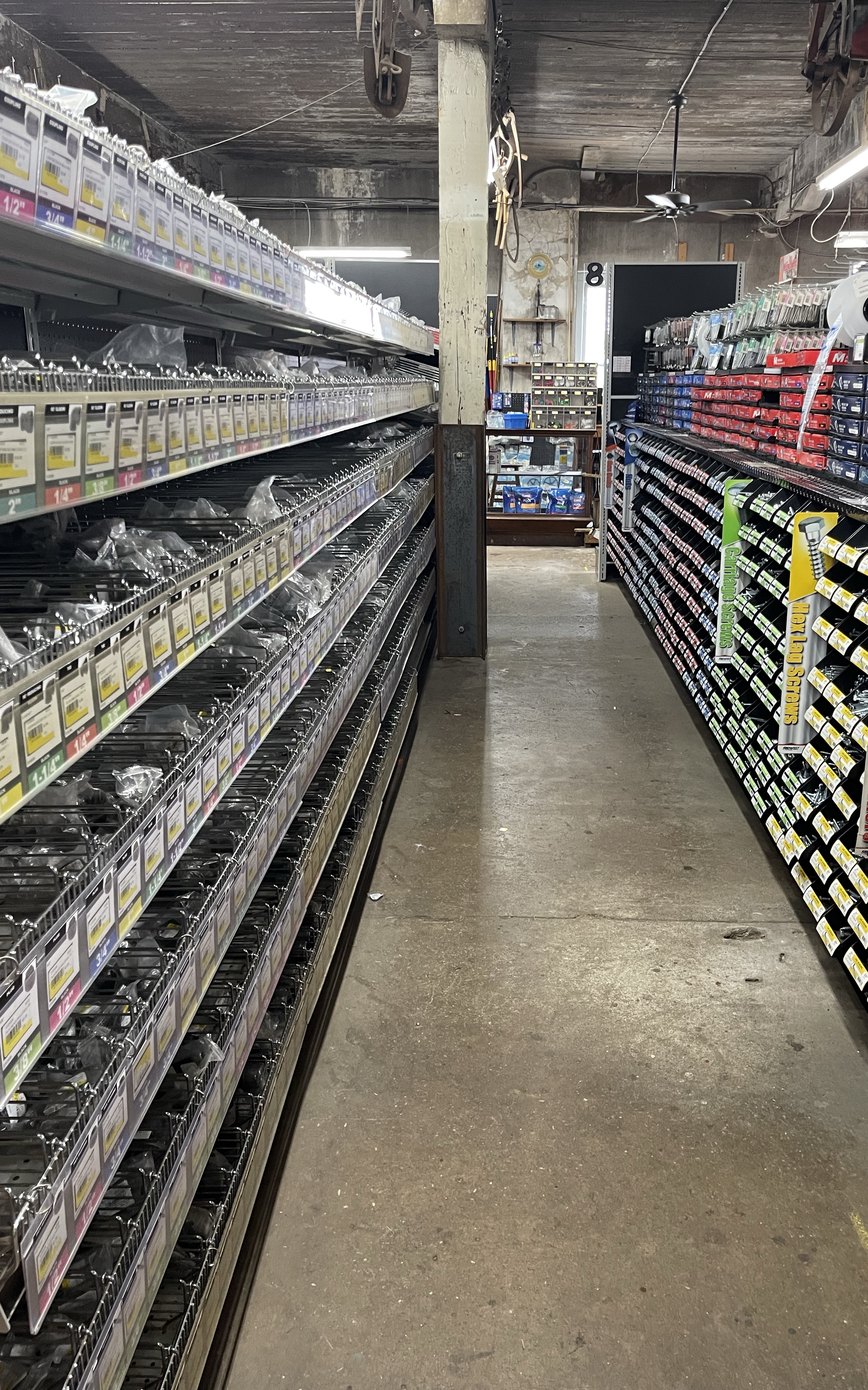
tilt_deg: -14.6
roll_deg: +0.0
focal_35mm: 28
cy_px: 687
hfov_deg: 44.4
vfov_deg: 66.5
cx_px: 510
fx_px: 1060
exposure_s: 1/60
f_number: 1.6
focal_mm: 5.1
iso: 250
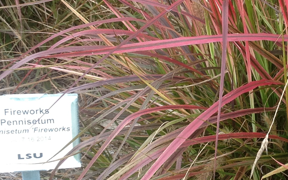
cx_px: 260
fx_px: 753
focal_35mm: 96
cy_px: 77
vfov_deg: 13.6
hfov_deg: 21.2
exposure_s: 1/180
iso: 50
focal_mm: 4.28
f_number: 2.4
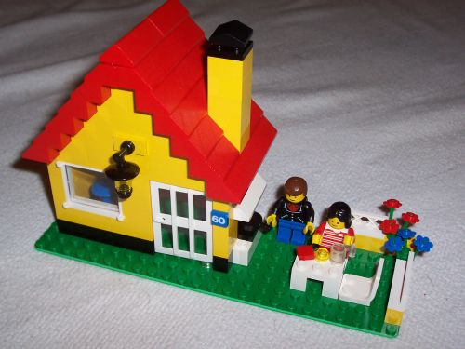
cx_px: 232
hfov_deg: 41.2
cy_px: 174
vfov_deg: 31.5
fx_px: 618
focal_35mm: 46
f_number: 3
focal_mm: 7
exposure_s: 1/60
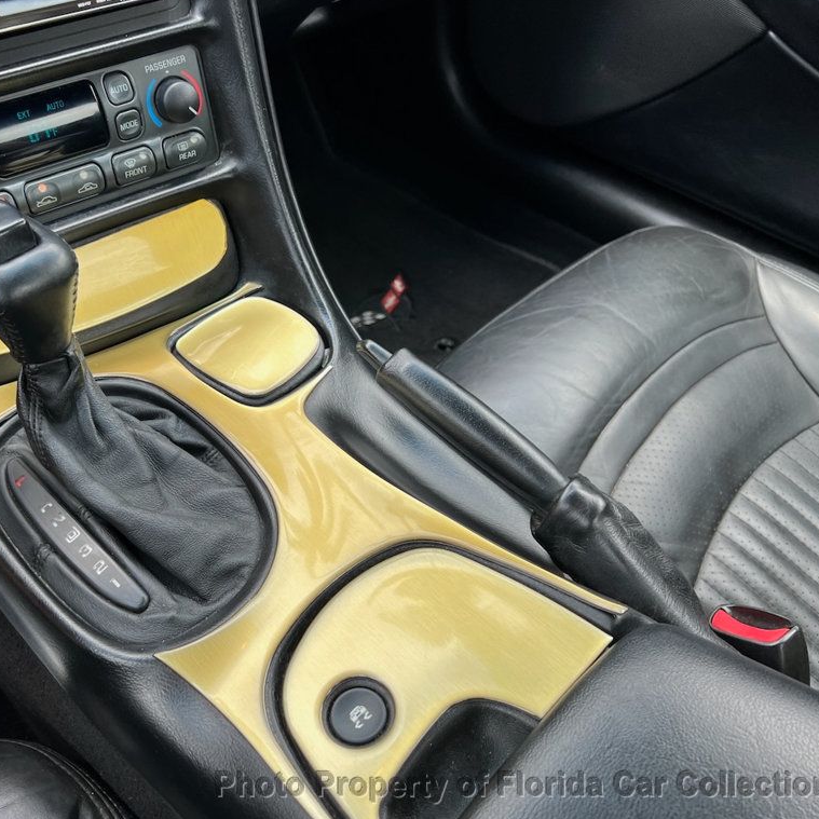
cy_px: 407
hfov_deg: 52.2
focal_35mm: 31
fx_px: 830
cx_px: 335
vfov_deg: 52.5
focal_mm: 5.7
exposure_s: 1/213
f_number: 1.5
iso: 40
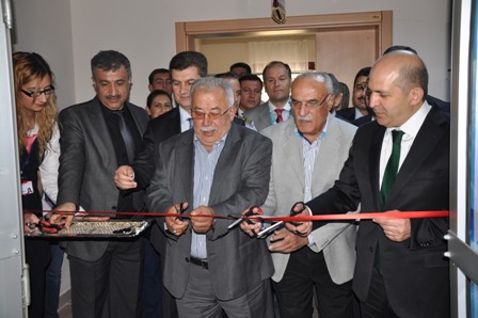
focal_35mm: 39
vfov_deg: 34.2
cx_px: 239
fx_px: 517
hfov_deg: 49.6
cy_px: 159
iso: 500
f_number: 4
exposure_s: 1/60
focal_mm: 26
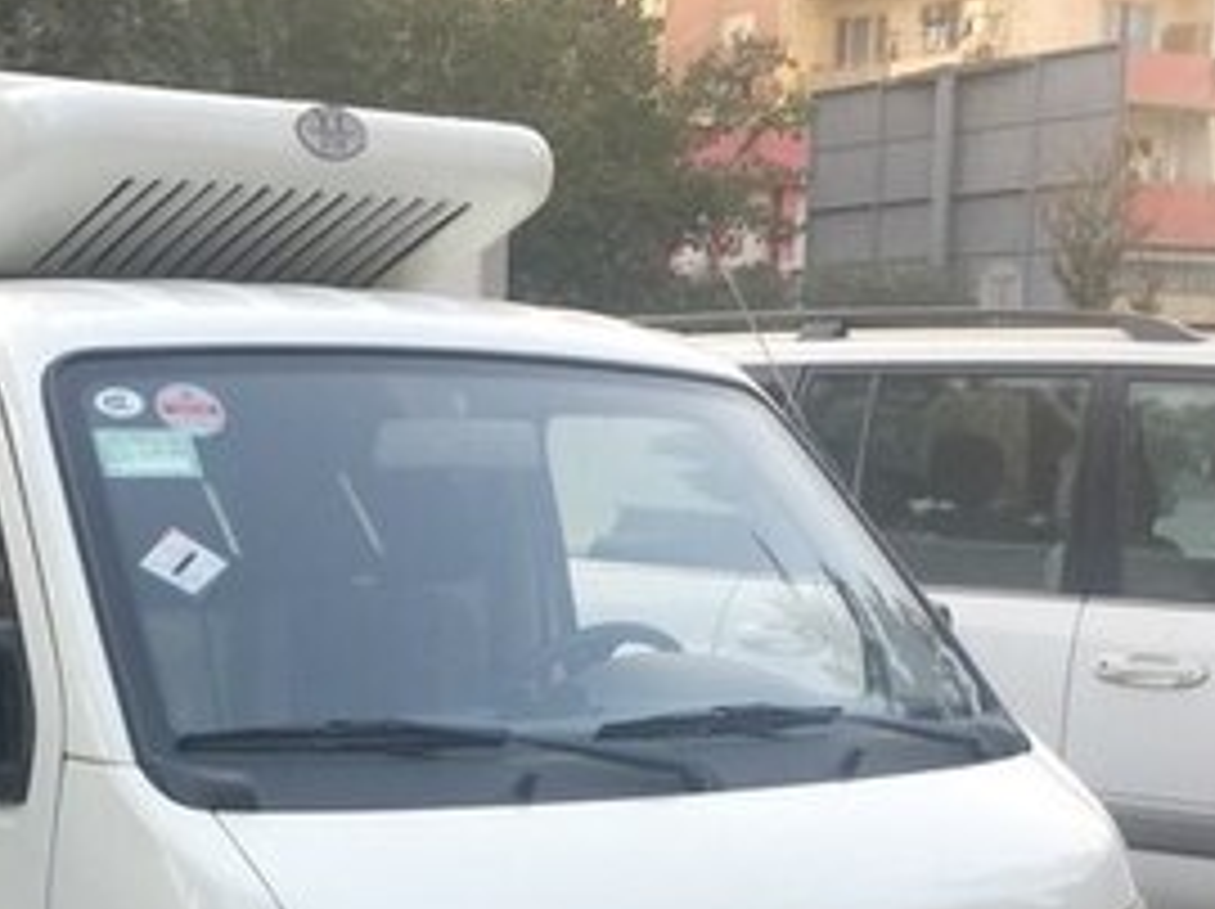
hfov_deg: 27.2
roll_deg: +0.1
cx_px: 396
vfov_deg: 19.6
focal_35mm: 71
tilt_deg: -15.4
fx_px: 2490
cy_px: 1064
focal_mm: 4.15
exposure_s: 1/50
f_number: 2.2
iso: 25
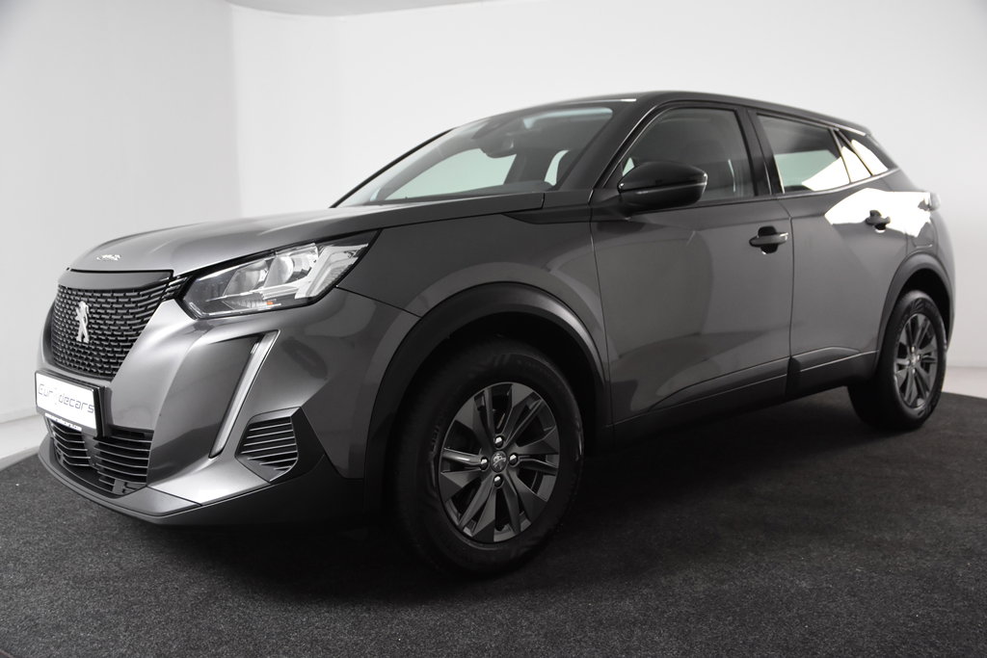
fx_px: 905
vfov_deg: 40.0
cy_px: 329
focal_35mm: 33
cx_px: 494
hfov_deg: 57.2
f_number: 4.5
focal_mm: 22
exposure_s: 1/50
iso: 1600
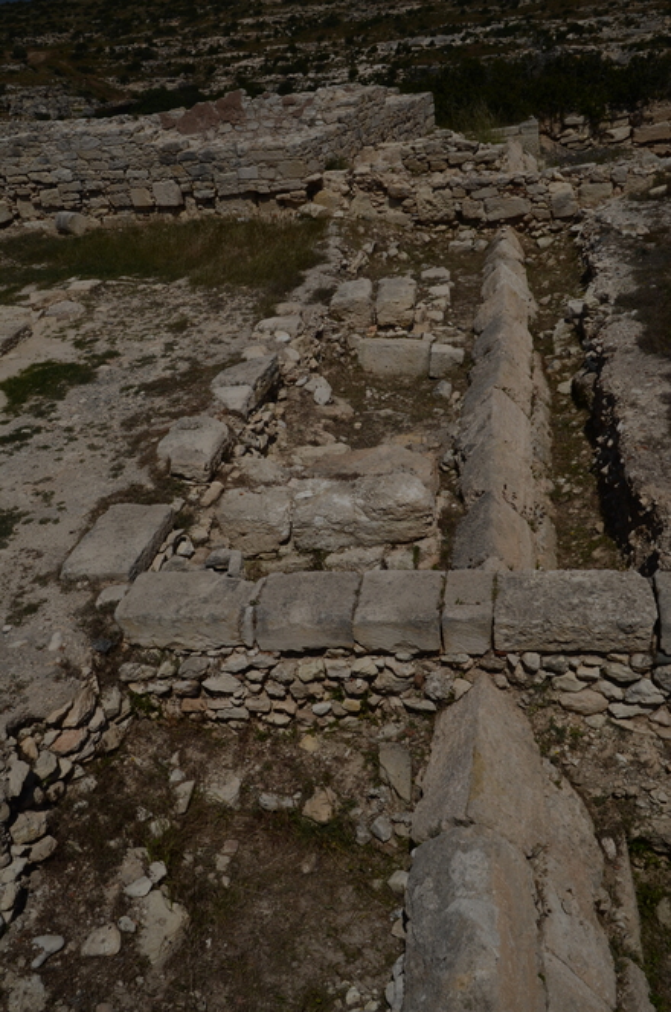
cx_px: 336
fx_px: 926
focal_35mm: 33
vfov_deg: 57.3
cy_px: 506
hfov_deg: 39.8
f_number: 13
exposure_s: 1/640
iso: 100
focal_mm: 22
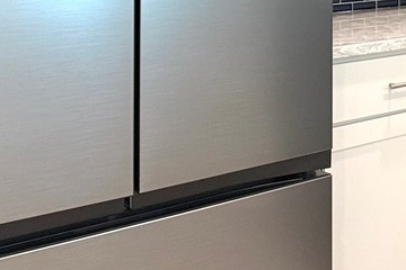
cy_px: -101
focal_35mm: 111
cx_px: 521
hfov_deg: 17.3
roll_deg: +0.0
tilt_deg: +1.2
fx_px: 1252
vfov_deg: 11.9
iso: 200
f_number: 1.78
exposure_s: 1/120
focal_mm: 6.76
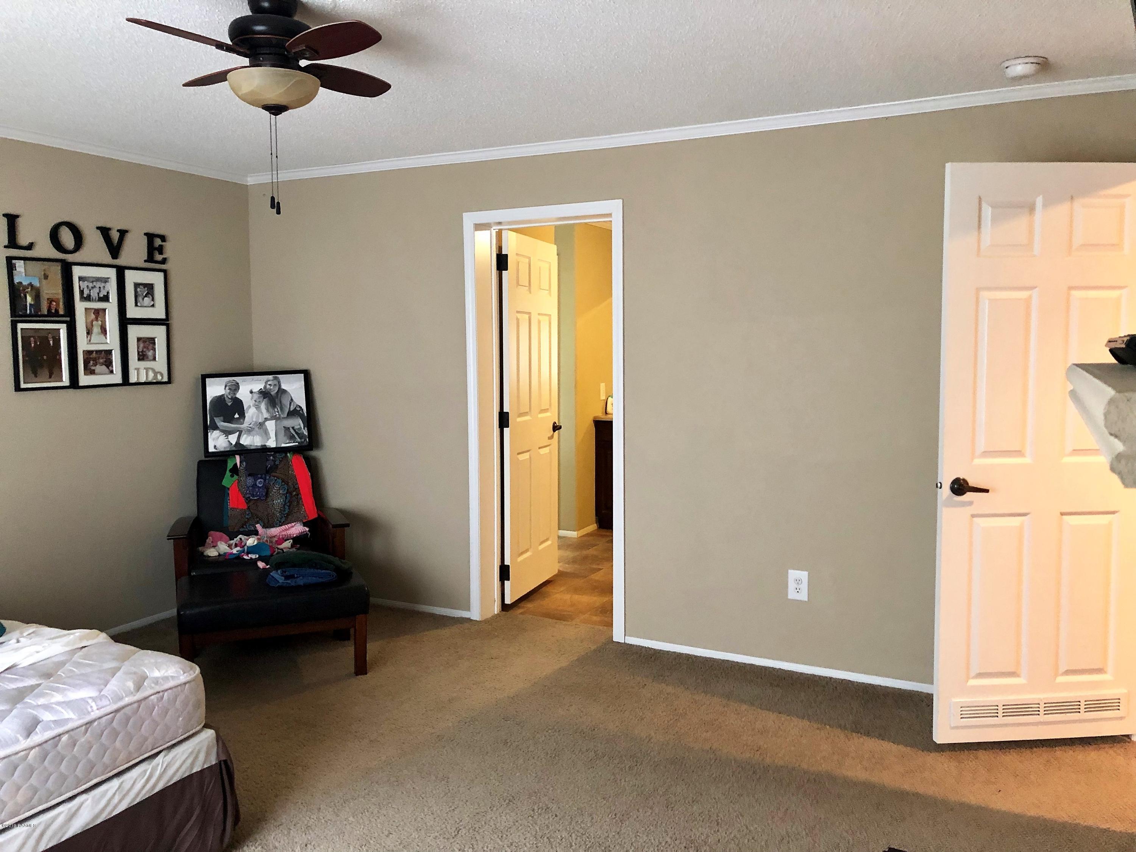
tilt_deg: -6.8
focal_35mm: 28
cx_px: 568
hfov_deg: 63.4
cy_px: 426
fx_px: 919
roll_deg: +0.8
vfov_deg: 49.7
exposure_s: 1/10
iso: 100
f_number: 1.8
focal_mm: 3.99
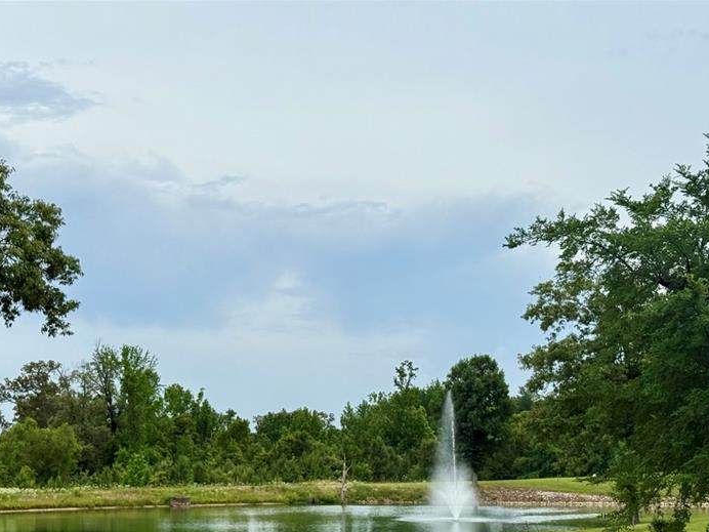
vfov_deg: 20.6
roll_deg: -0.1
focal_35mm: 71
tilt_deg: +2.7
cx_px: 341
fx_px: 1454
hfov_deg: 27.4
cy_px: 393
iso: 64
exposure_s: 1/1429
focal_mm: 6.76
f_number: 1.78
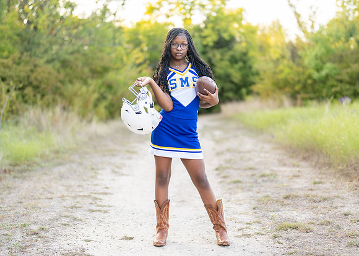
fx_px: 611
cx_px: 192
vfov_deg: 23.7
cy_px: 129
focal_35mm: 60
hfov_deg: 32.7
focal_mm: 50
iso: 100
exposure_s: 1/500
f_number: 1.2
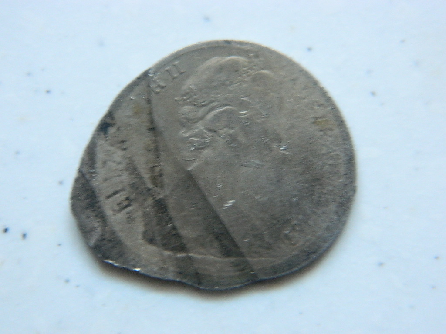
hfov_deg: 19.1
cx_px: 223
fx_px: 1327
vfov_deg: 14.4
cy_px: 167
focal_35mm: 103
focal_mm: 18.6
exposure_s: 1/15
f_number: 4.5
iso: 400
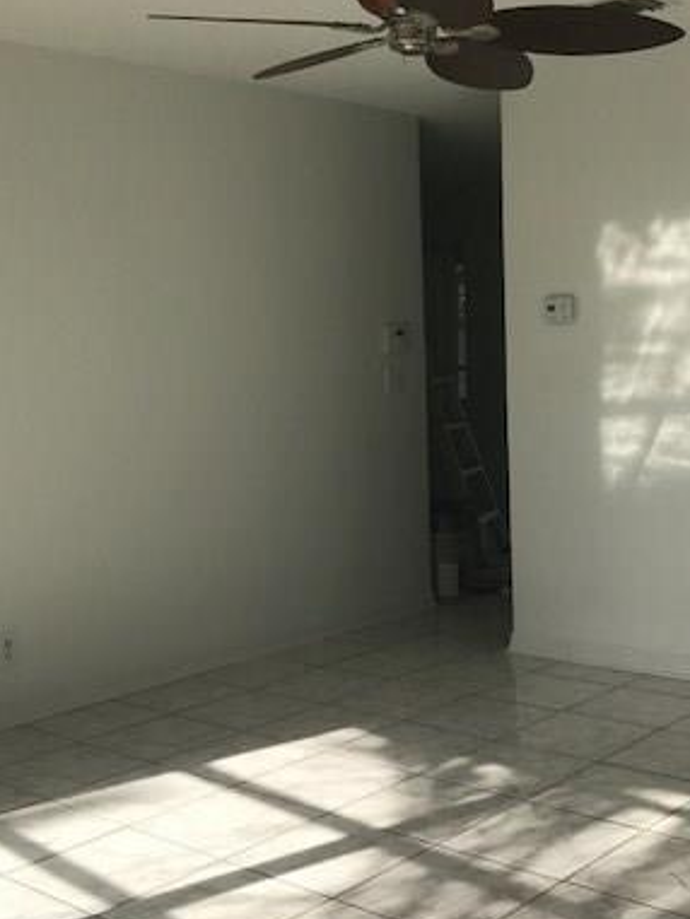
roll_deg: +2.4
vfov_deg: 40.4
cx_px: 420
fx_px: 1248
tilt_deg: -4.7
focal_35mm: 47
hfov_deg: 30.8
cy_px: 451
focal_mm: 3.99
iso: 20
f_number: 1.8
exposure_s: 1/863
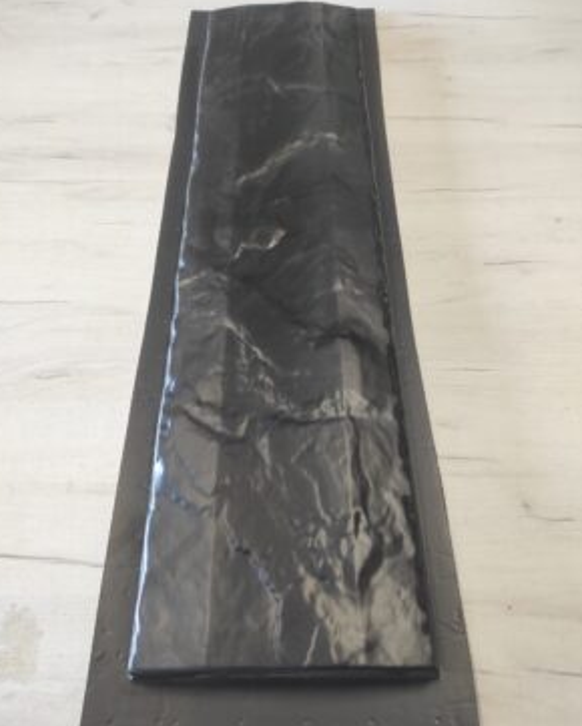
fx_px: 581
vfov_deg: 64.0
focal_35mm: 27
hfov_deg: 53.2
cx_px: 287
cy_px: 360
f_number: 1.89
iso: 379
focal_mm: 5.43
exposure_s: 1/50
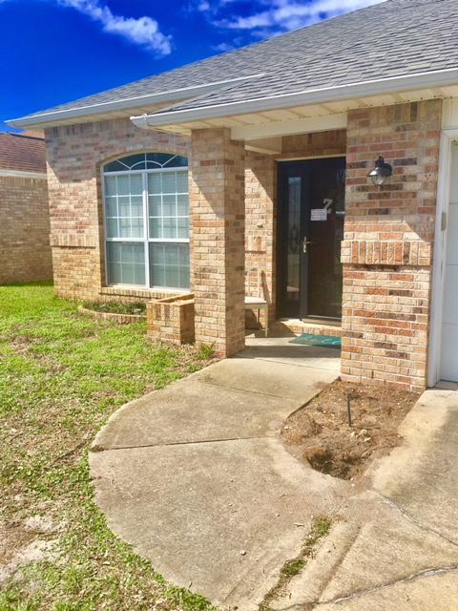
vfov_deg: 61.7
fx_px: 512
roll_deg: -0.1
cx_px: 229
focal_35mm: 29
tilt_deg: -7.2
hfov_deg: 48.2
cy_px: 306
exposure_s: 1/1637
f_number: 2.2
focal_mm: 4.15
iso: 25
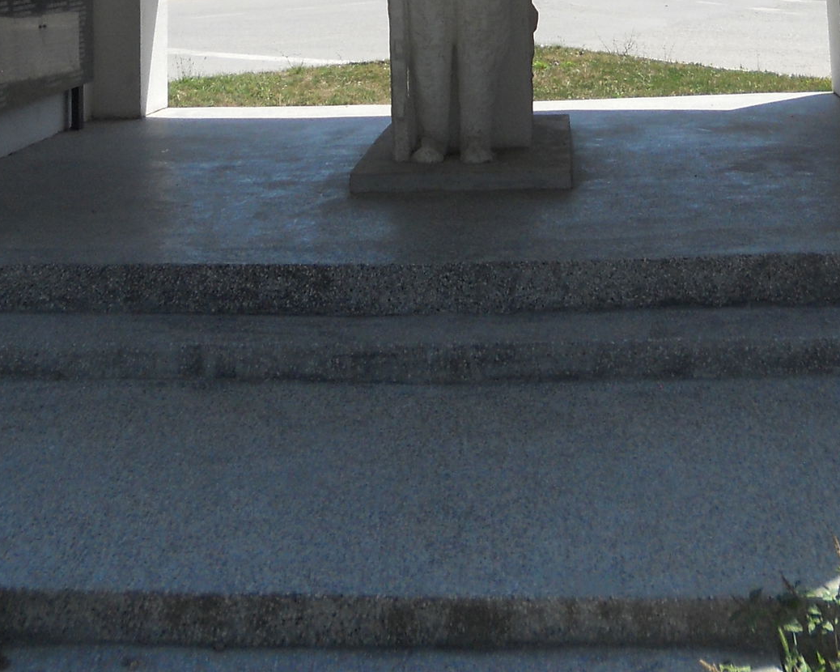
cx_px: 456
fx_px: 1616
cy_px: -332
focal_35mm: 65
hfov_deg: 29.1
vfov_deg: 20.2
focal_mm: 4.9
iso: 80
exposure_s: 1/800
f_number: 3.2
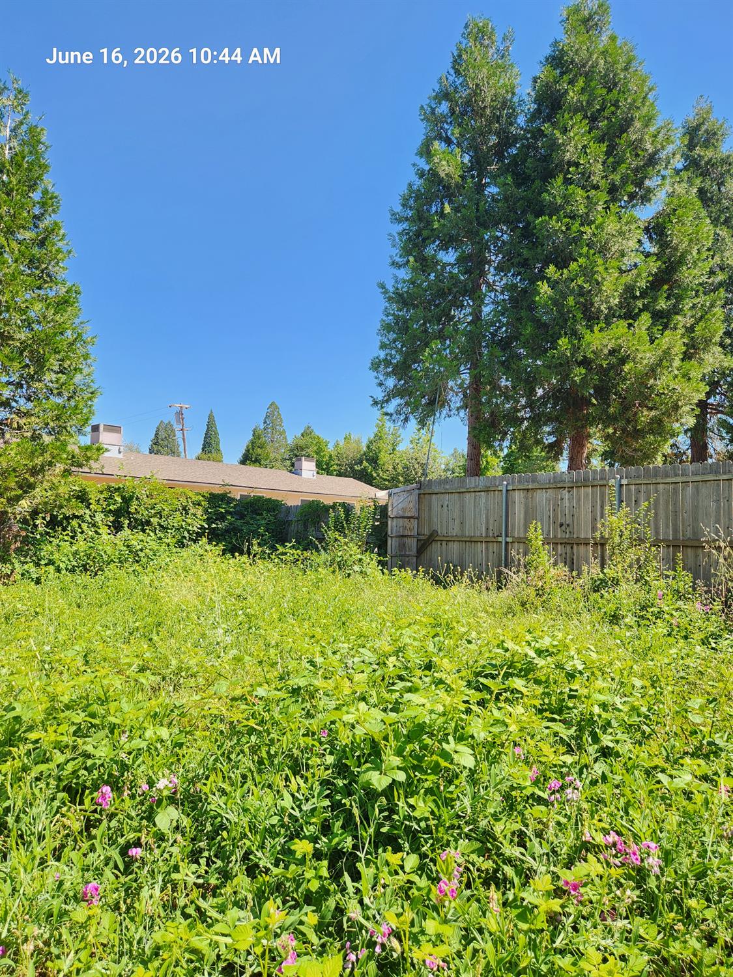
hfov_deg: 58.9
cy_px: 488
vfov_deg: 73.9
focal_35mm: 23
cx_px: 366
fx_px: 649
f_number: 1.8
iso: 20
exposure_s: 1/447
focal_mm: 5.4
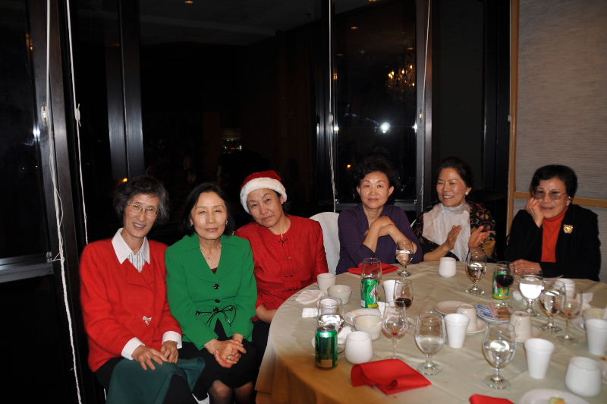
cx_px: 304
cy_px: 202
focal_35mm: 27
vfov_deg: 47.9
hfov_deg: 67.4
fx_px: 455
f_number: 3.5
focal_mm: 18
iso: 200
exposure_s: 1/60
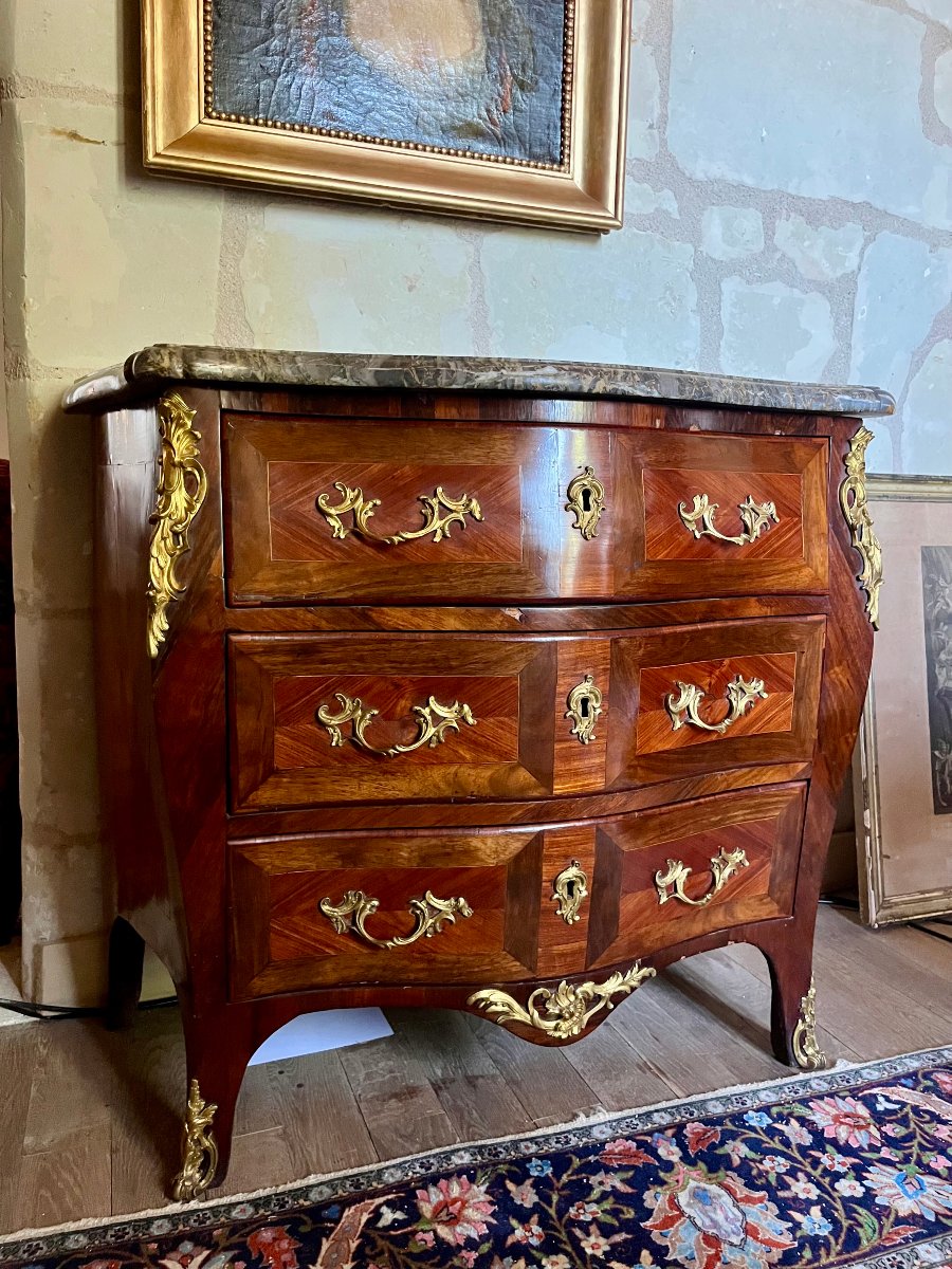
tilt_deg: -7.6
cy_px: 634
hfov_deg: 53.1
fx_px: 953
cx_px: 476
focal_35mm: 26
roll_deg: +0.2
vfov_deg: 67.3
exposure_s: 1/53
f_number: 1.6
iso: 500
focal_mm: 5.1
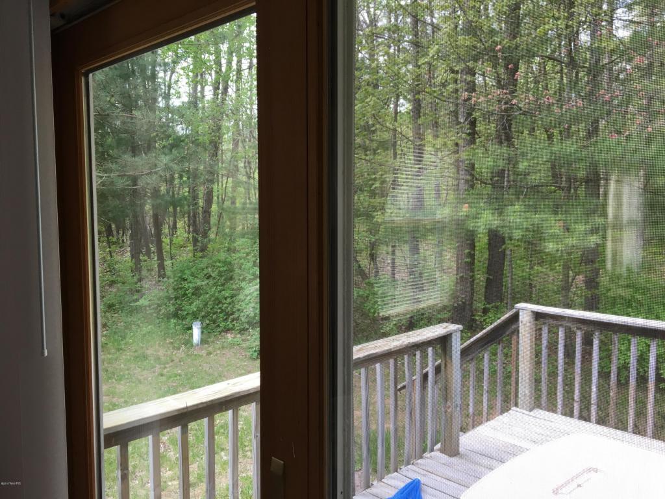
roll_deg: -0.3
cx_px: 332
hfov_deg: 61.7
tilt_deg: -5.7
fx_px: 557
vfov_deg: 48.2
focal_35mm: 29
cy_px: 250
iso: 25
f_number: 2.2
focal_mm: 4.15
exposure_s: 1/40
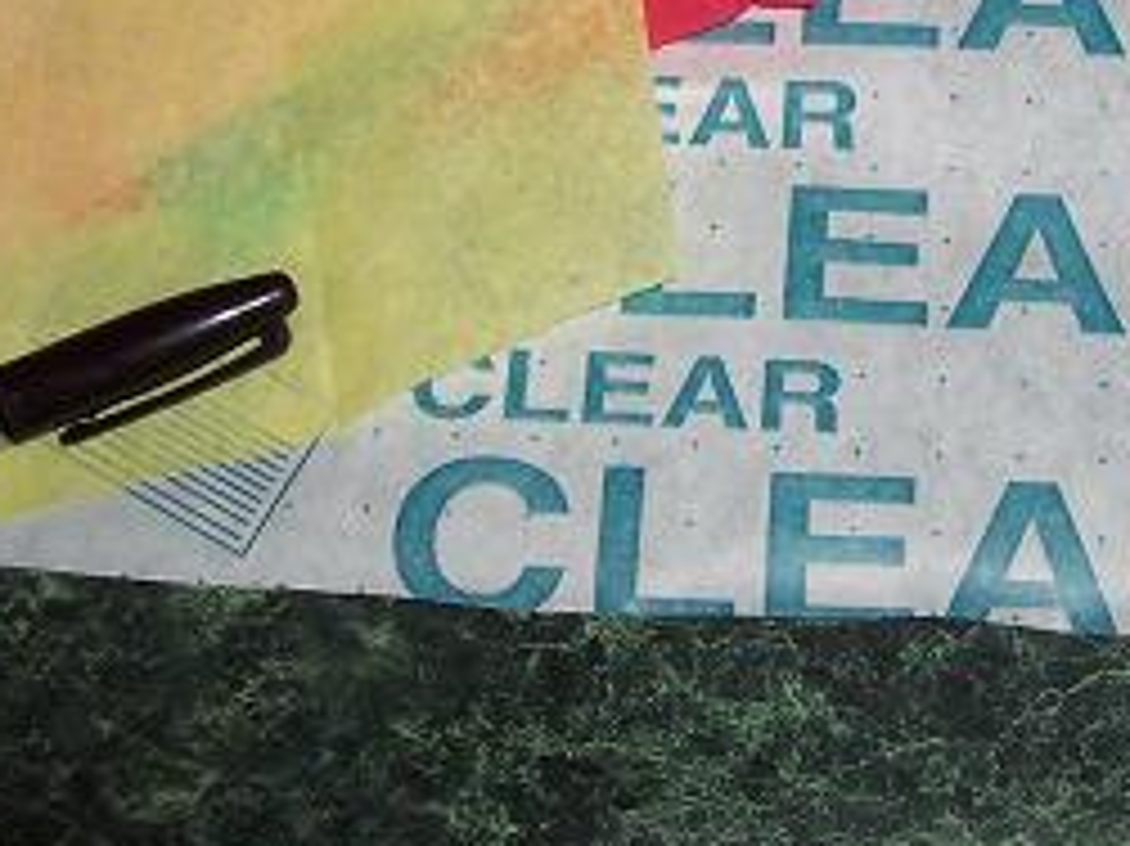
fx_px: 2447
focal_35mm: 75
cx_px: 941
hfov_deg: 25.5
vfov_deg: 19.3
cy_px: 97
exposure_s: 1/60
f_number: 2.8
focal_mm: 5.6
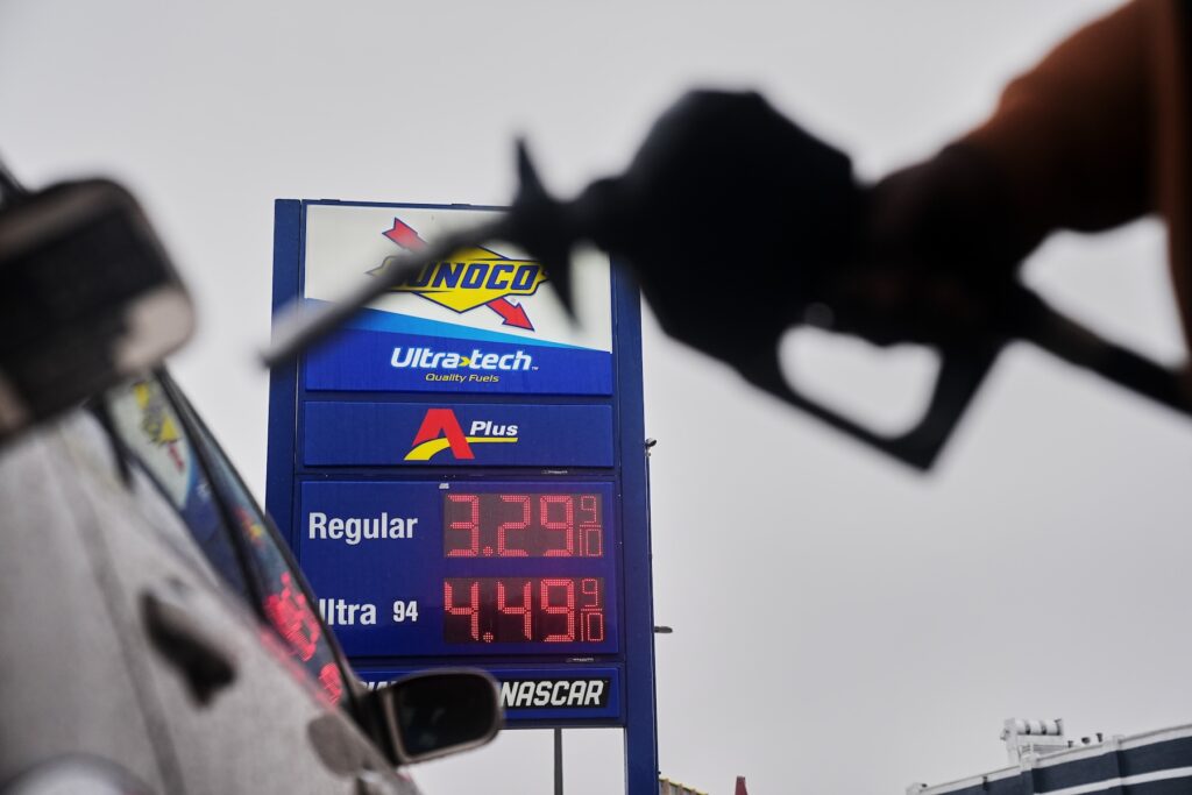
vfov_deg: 23.4
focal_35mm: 58
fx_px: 1921
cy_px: 398
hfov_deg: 34.5
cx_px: 596
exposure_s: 1/1600
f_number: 3.2
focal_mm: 58
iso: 1250
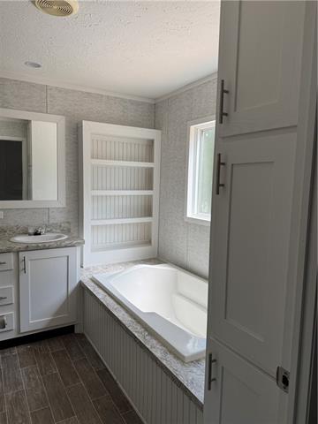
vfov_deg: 71.6
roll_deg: -1.8
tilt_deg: -6.1
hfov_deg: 56.8
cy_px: 212
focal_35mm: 24
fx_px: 294
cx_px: 159
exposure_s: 1/756
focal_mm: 6.76
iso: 80
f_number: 1.78
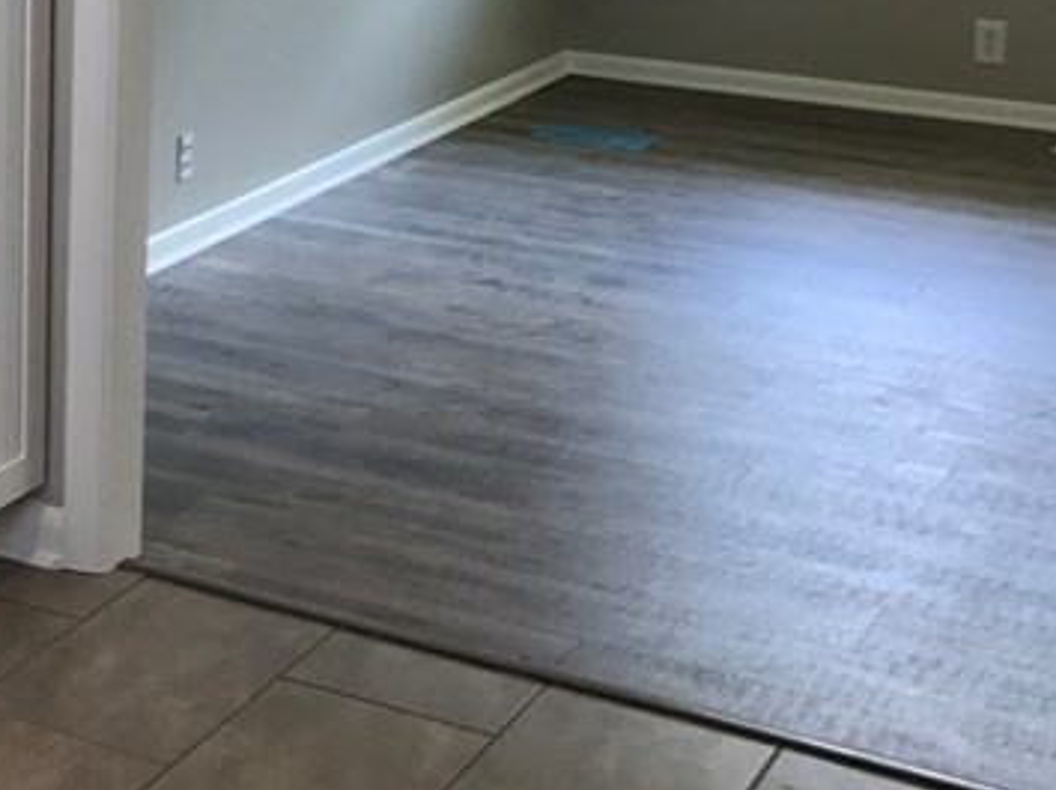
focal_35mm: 81
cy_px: -18
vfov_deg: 17.7
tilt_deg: -8.7
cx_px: -233
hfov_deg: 22.2
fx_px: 2469
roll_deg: +0.1
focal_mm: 3.99
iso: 25
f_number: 1.8
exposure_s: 1/60
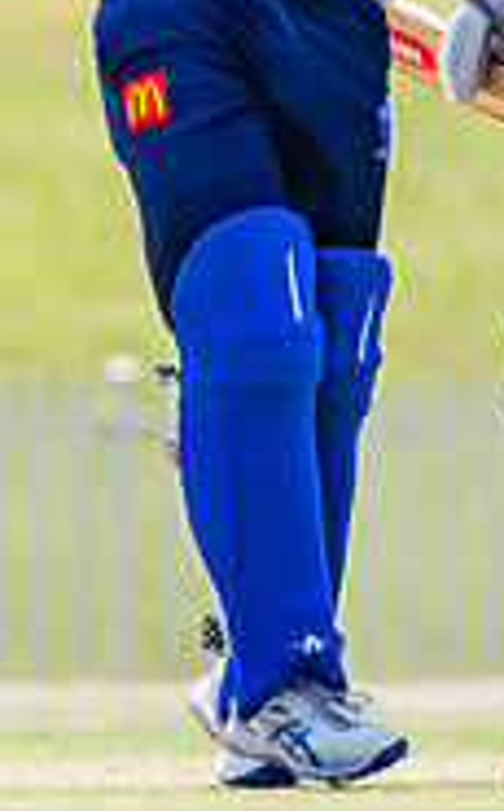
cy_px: 56
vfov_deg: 0.9
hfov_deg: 0.6
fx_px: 52267
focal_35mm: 2369
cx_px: 468
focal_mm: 600
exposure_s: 1/2000
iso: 800
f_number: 8
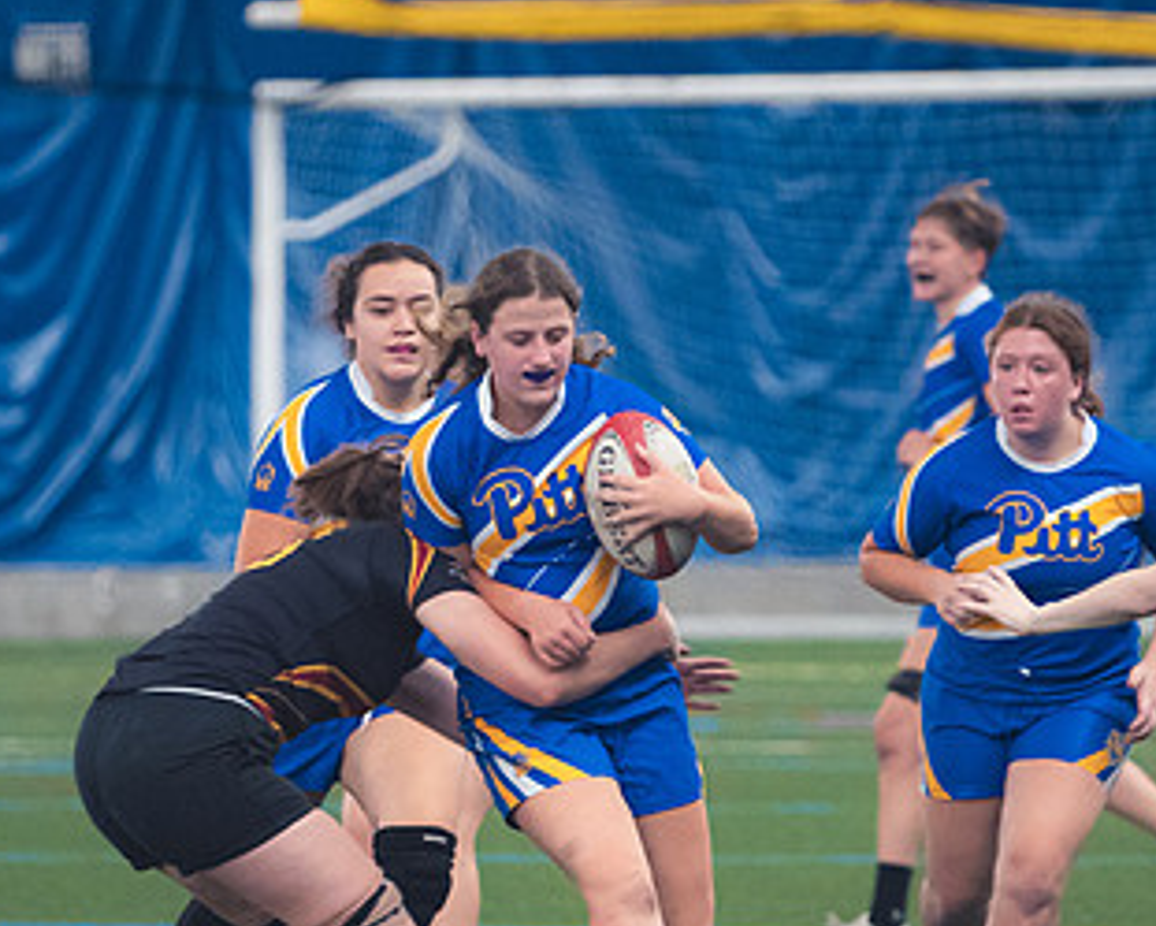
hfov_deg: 3.7
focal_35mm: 519
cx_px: 550
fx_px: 17762
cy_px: 547
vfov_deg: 3.0
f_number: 2.8
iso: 3600
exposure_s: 1/320
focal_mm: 180
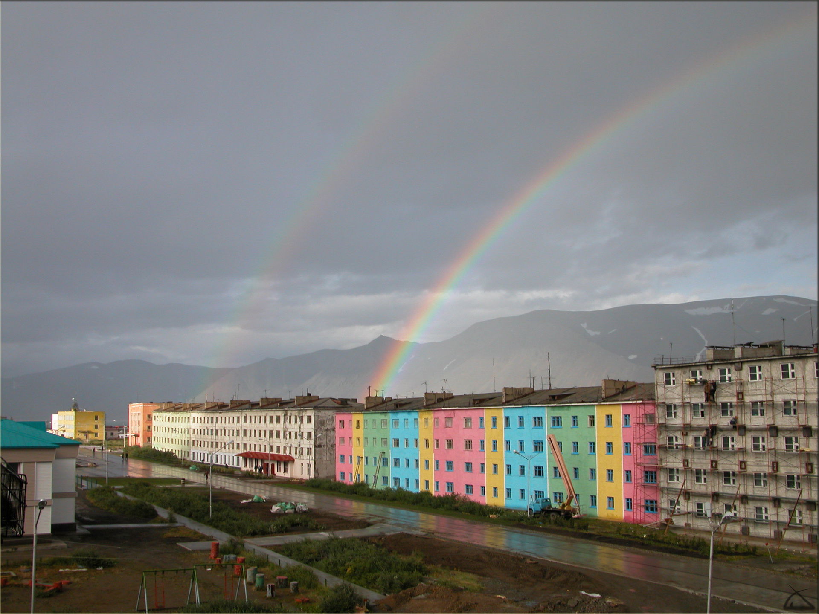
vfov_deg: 40.7
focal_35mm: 35
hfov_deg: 52.6
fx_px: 828
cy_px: 307
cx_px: 410
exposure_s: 1/252
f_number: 5.6
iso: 100
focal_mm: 8.9
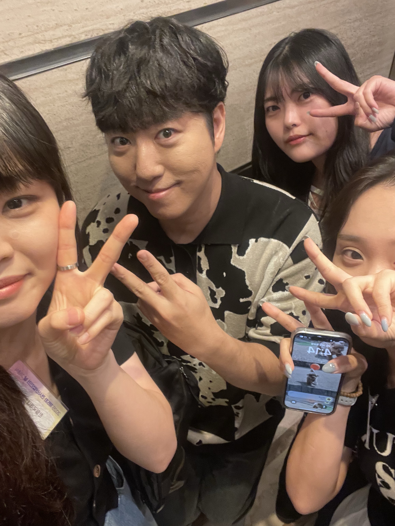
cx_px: 198
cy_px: 263
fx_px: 456
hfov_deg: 46.8
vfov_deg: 60.0
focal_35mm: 30
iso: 320
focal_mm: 2.71
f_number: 2.2
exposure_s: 1/40
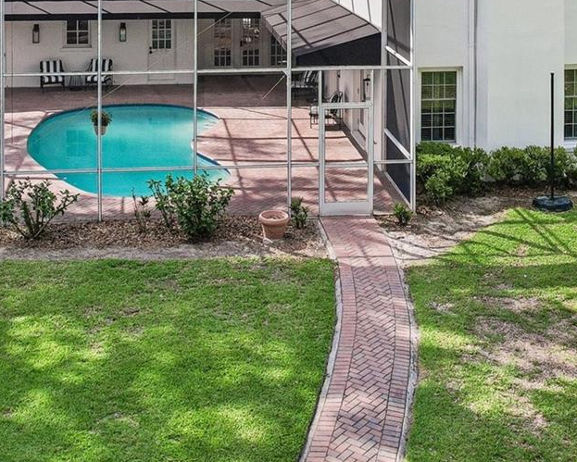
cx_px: 336
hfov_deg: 35.3
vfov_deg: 27.0
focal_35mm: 53
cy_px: -6
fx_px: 906
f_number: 2.8
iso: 110
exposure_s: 1/1250
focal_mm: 8.4
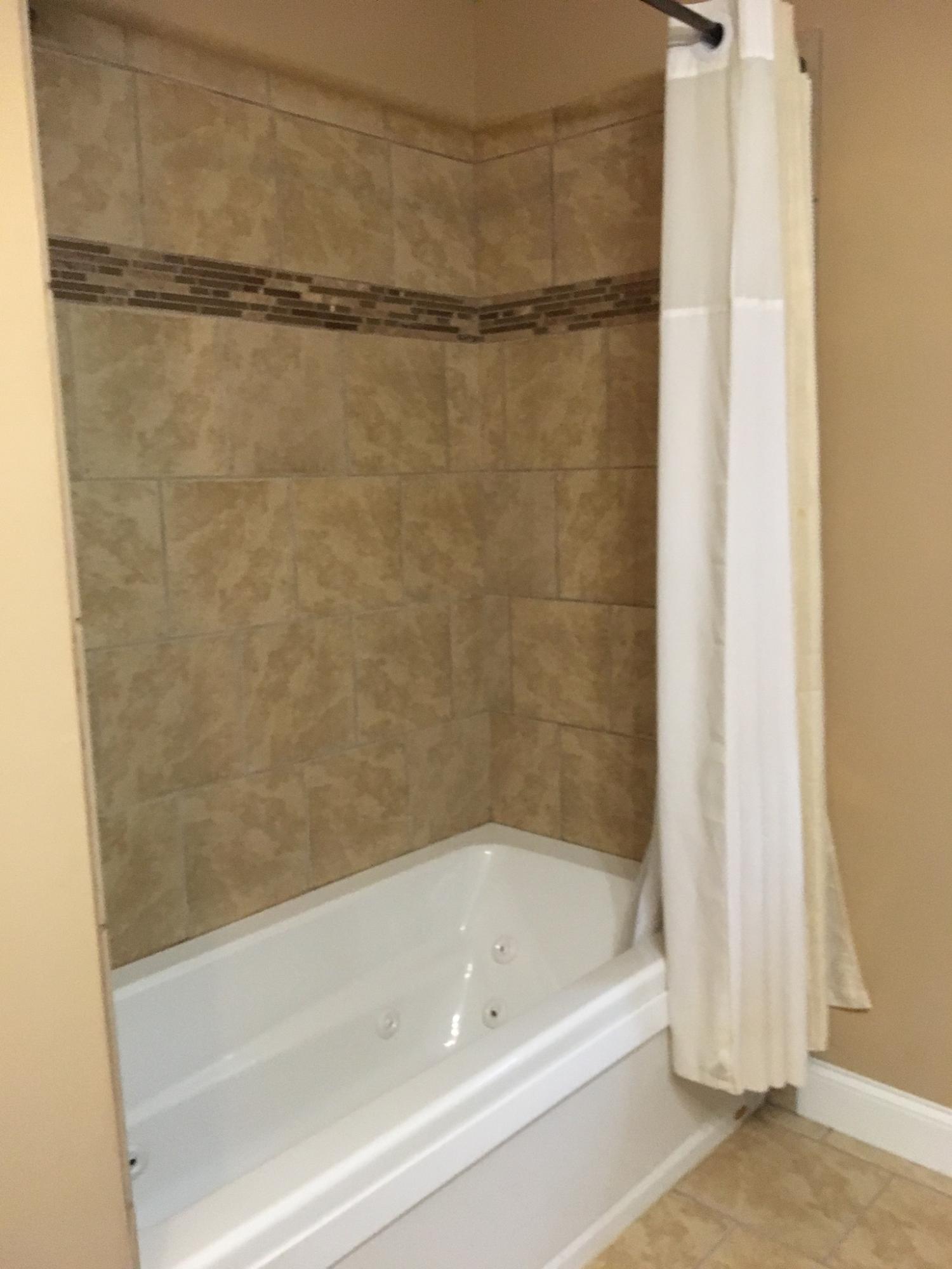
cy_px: 634
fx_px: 1063
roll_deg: +0.5
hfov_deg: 48.2
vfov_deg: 61.7
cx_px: 476
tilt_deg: -9.2
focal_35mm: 29
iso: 200
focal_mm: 4.15
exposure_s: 1/30
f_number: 2.2
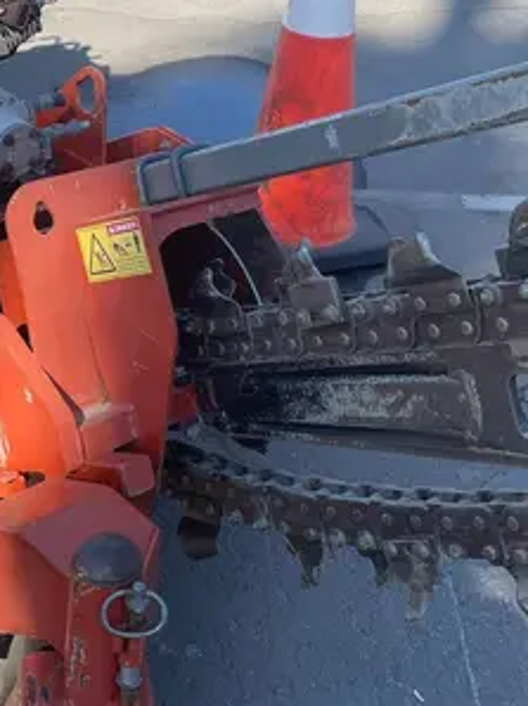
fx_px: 1303
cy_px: 238
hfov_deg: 22.9
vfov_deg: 30.1
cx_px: 213
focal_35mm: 64
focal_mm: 4.2
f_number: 1.6
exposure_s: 1/1195
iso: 32
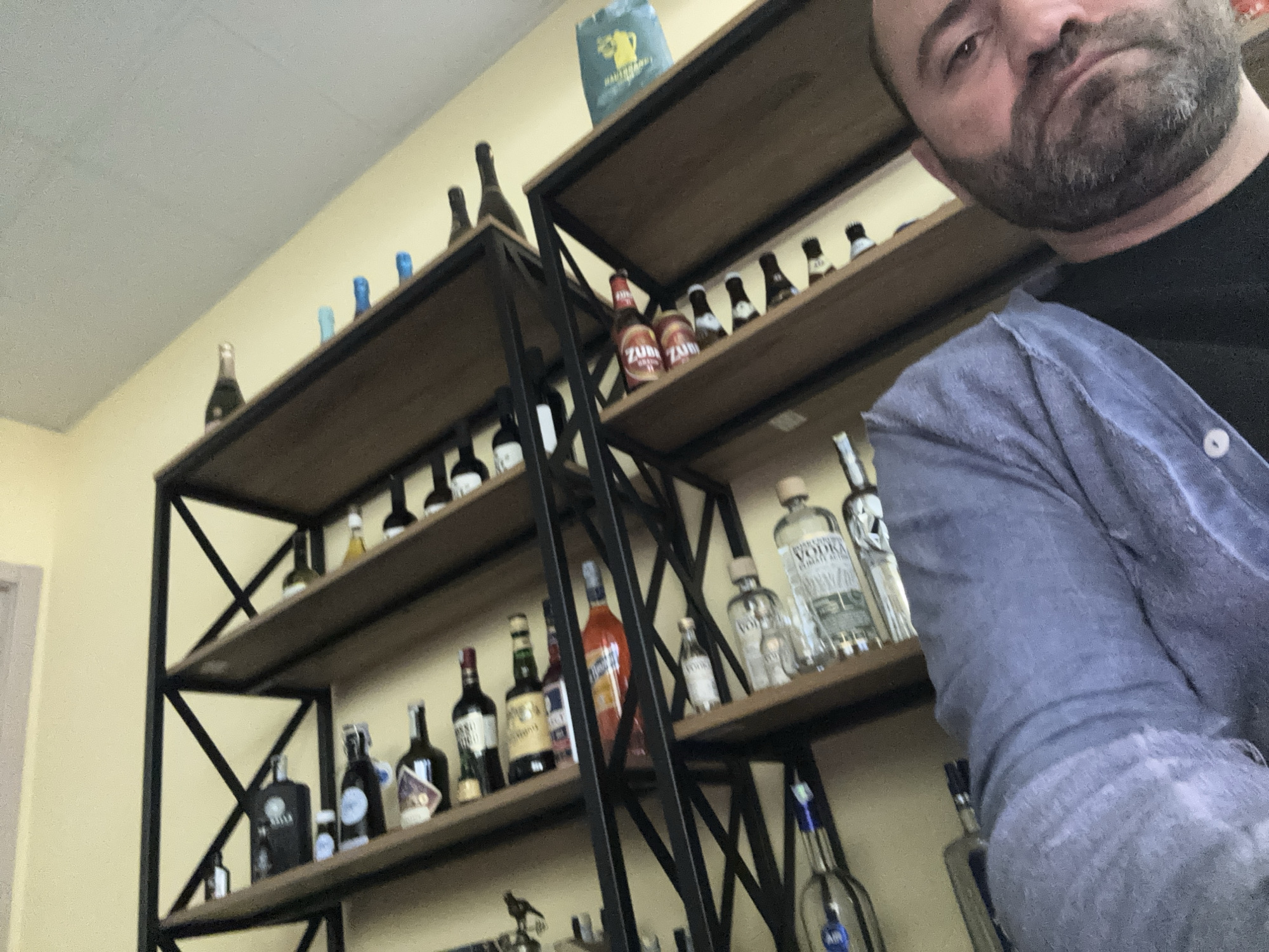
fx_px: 843
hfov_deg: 73.9
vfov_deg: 58.9
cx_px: 634
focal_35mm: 23
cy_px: 476
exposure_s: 1/26
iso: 400
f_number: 1.9
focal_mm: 2.69
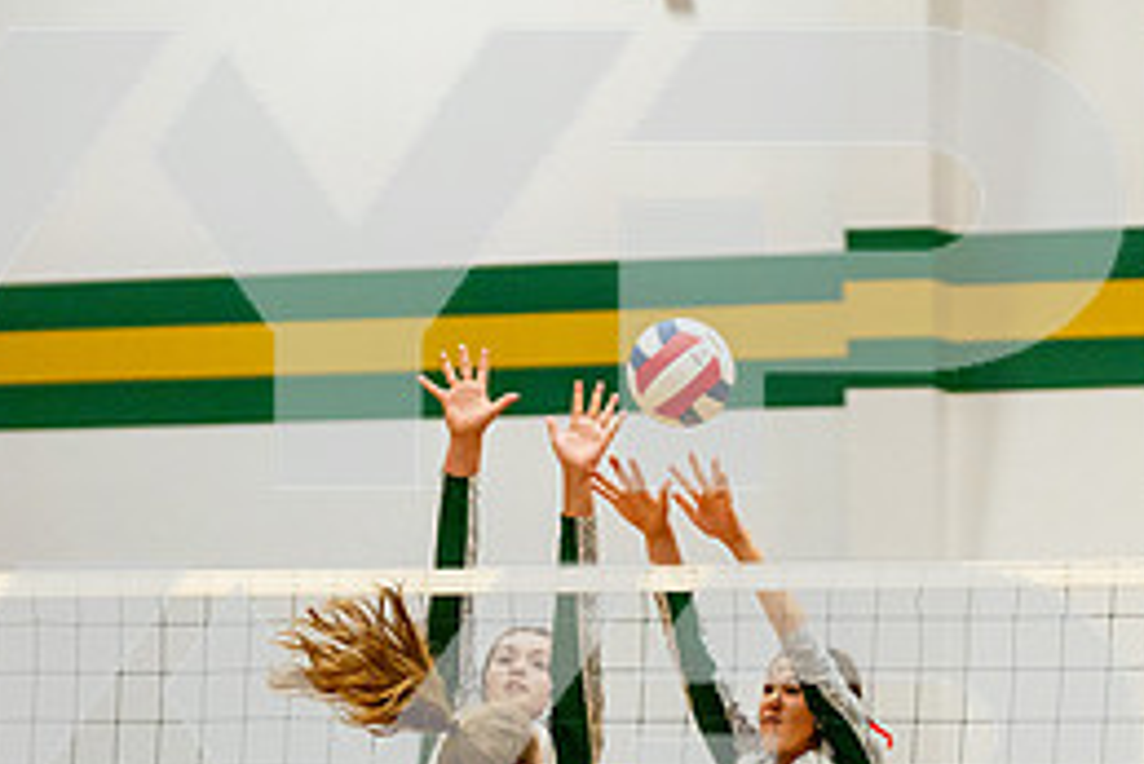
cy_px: 797
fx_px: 8330
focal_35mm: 262
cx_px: 548
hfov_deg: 7.9
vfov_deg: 5.2
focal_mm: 117
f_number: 2.8
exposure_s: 1/2500
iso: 2500
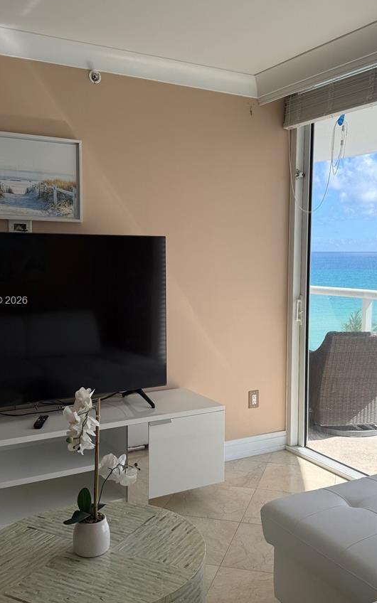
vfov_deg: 54.0
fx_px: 592
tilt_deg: -5.1
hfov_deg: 35.3
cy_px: 302
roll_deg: -1.3
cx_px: 216
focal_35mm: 36
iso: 80
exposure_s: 1/931
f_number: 1.78
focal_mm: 6.76
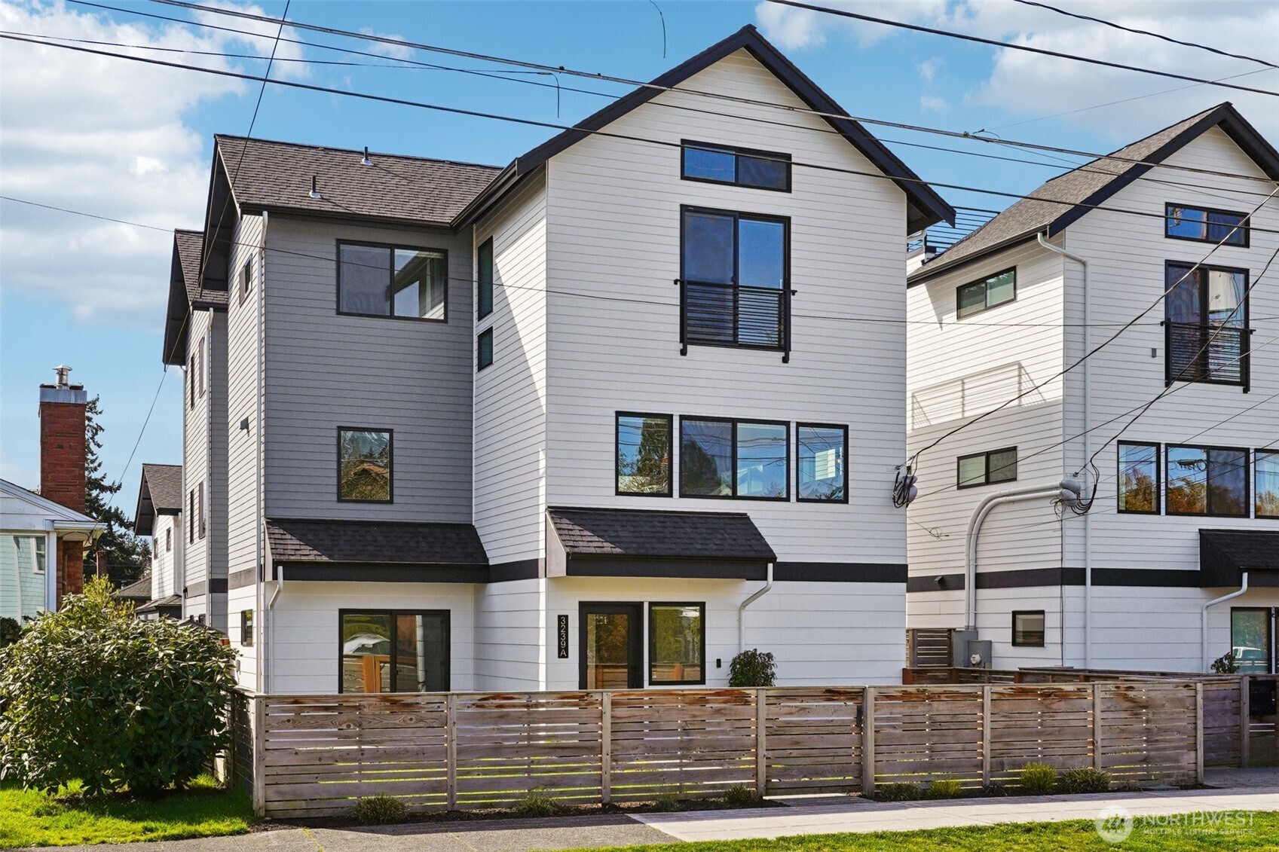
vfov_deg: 31.9
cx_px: 640
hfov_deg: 46.4
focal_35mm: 42
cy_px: 426
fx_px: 1492
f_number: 8
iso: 100
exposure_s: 1/250
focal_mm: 28
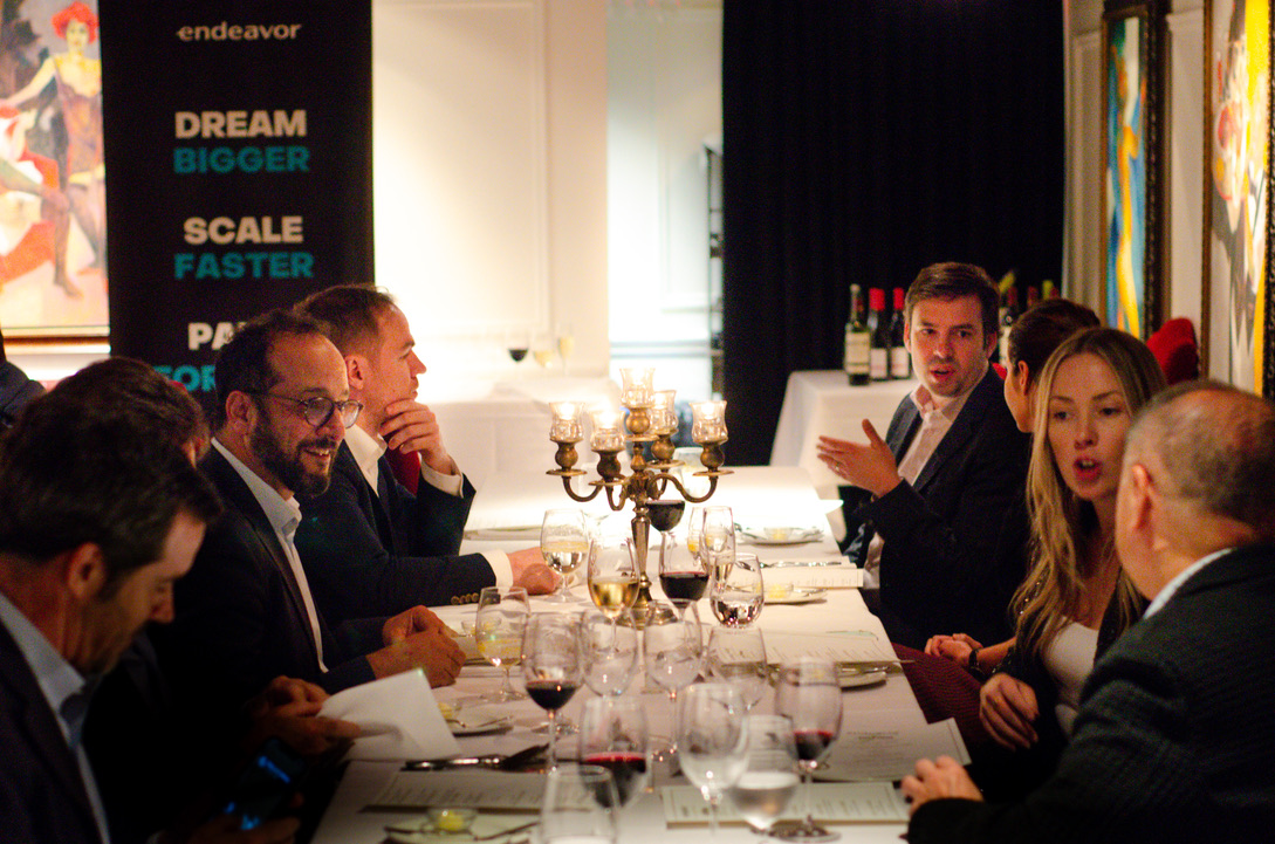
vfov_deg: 18.1
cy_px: 422
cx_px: 638
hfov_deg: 27.0
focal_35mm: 75
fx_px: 2650
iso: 1600
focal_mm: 50
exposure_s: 1/25
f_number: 2.5
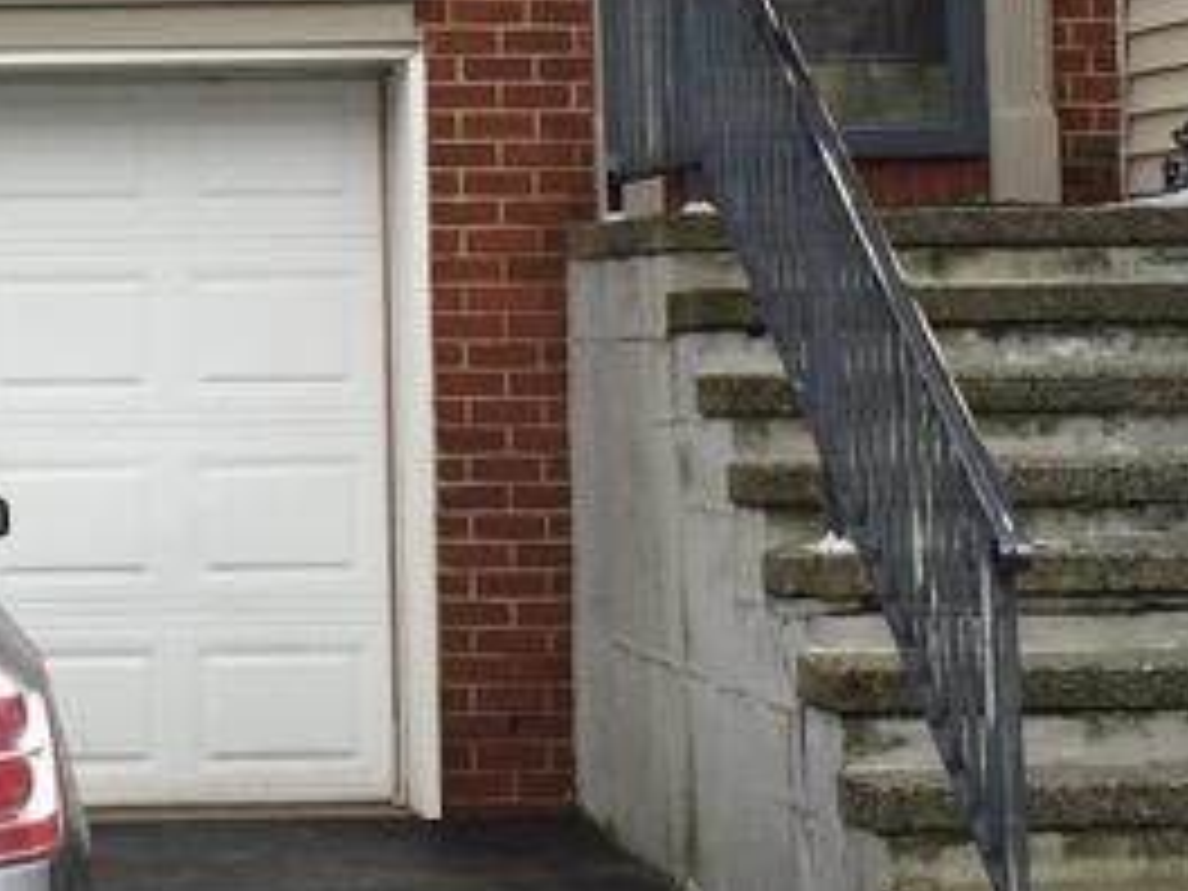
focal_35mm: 110
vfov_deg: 13.4
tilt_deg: +4.2
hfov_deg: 17.5
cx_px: 0
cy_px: 117
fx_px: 3775
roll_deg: +0.3
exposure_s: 1/824
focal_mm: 4.15
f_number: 2.2
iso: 32
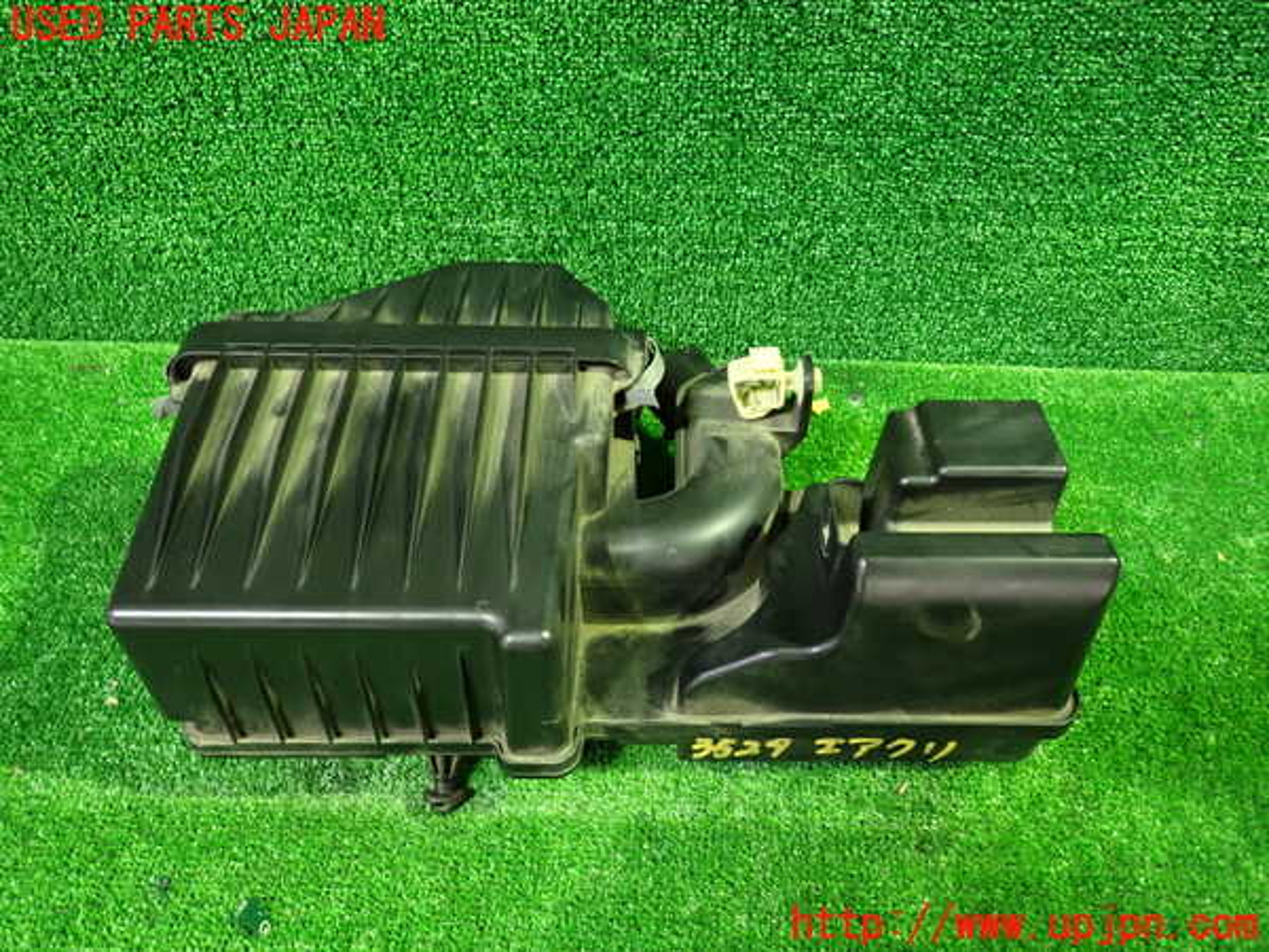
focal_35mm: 25
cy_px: 476
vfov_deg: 54.9
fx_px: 916
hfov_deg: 69.4
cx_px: 634
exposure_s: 1/25
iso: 800
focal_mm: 4.5
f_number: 2
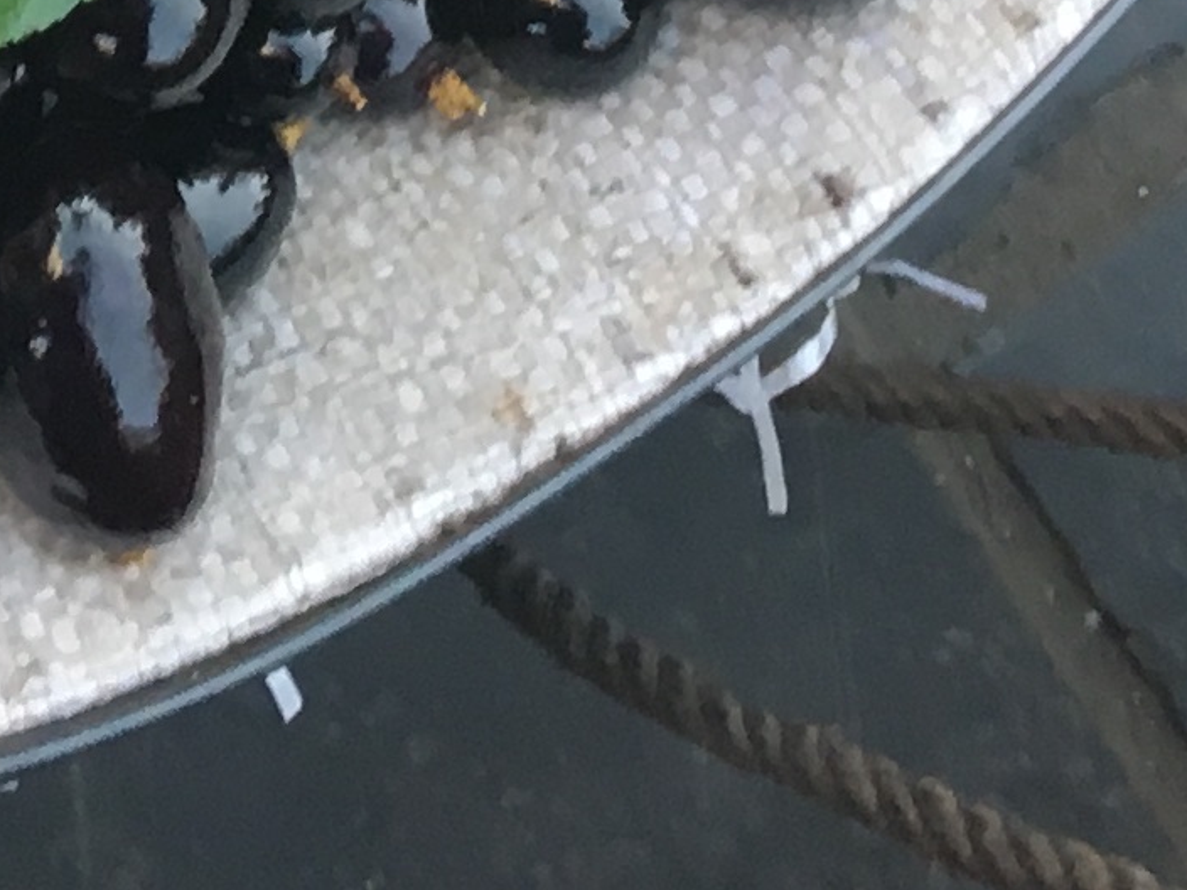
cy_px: -1603
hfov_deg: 11.6
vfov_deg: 7.9
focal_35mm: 166
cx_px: -342
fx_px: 5692
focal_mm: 4.15
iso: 32
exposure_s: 1/33
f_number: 2.2
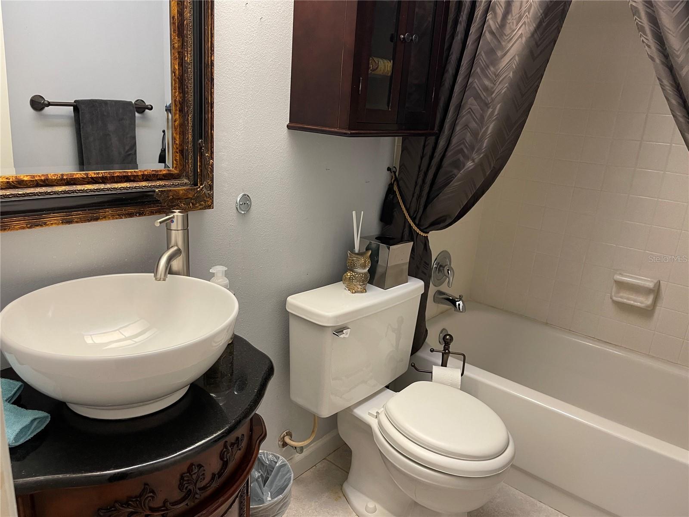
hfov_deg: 69.4
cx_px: 344
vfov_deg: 54.9
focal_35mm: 25
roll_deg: -4.2
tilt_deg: -17.6
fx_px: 498
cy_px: 258
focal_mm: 5.1
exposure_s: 1/60
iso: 250
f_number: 1.6
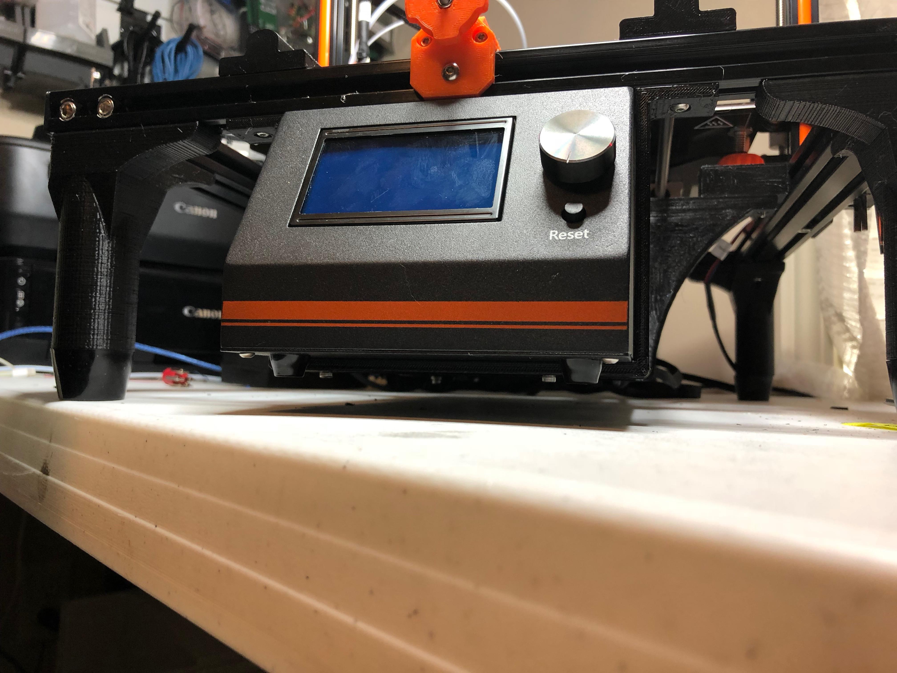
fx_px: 726
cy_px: 336
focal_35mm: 28
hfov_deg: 63.4
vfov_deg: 49.7
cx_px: 448
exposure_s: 1/17
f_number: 1.8
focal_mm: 4
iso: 40
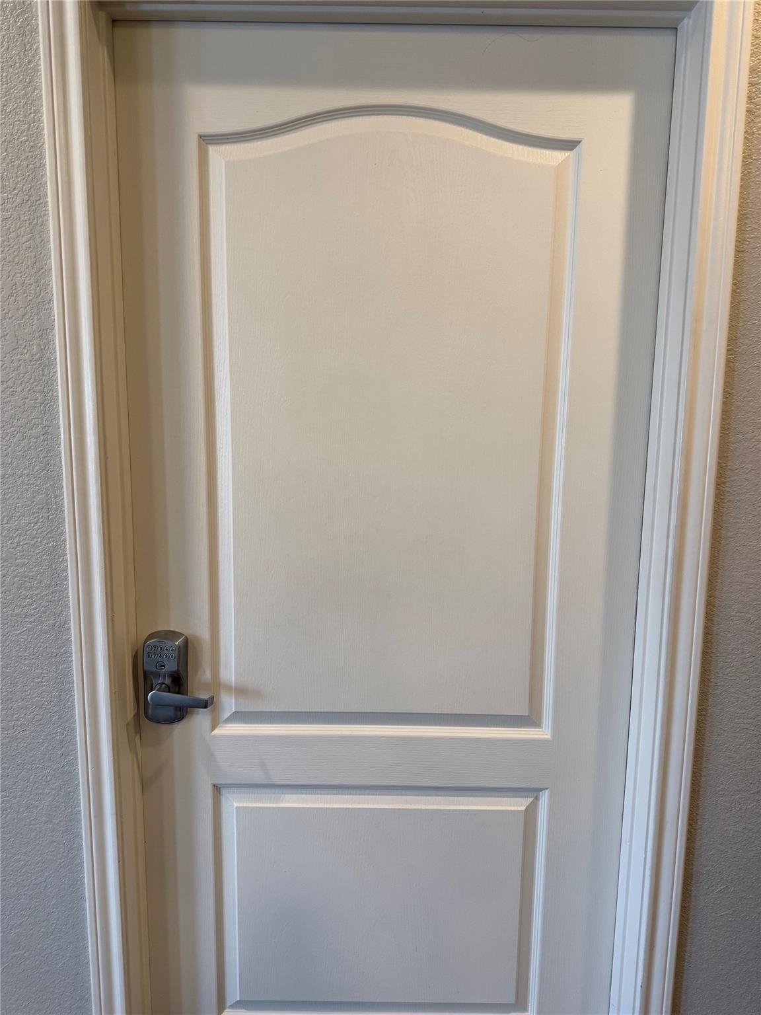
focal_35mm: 24
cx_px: 380
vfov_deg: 71.6
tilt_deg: -8.3
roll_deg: -1.7
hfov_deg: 56.8
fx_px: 703
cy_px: 508
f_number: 1.78
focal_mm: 6.76
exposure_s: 1/120
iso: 200
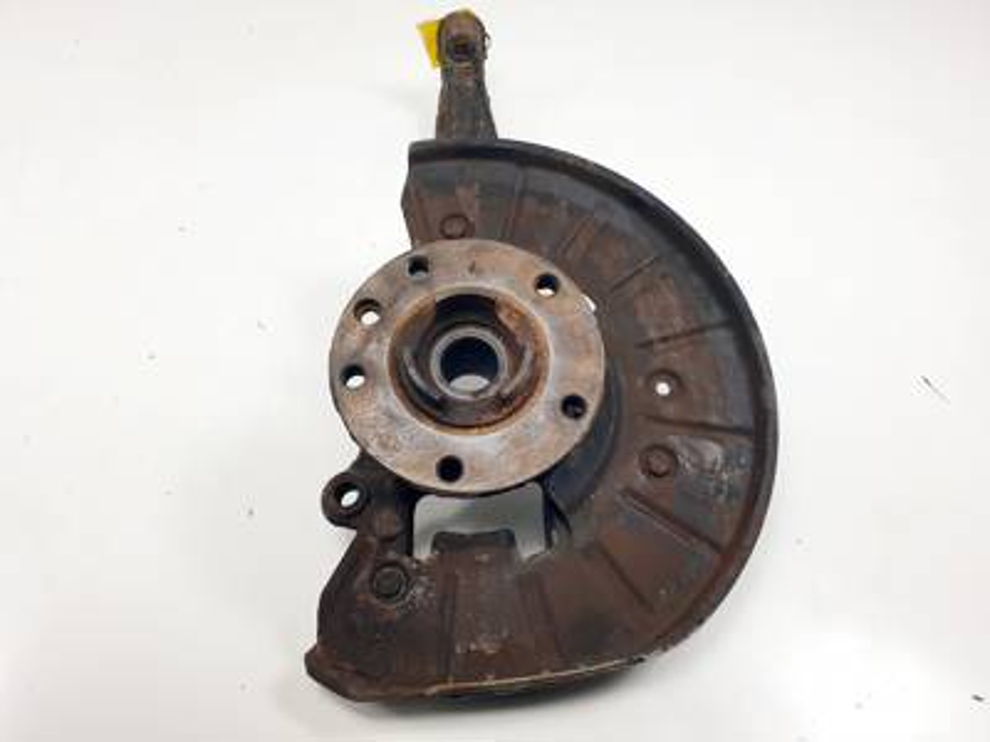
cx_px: 495
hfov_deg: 67.3
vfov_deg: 53.1
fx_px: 744
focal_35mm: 26
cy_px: 371
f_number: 2.4
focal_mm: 4.3
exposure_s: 1/255
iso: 50
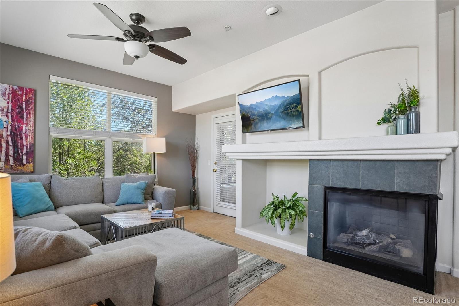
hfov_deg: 95.0
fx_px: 210
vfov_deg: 72.0
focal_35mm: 16
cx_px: 230
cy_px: 153
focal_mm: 11
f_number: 8
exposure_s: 1/30
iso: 200
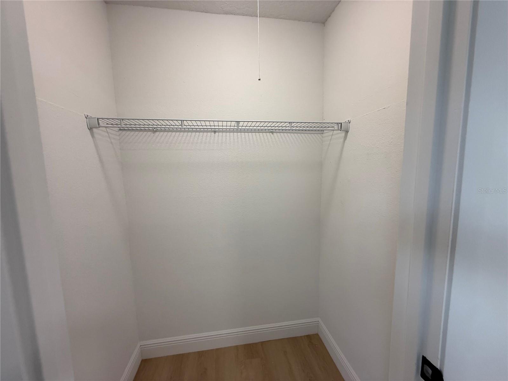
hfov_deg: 102.1
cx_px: 254
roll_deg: -0.2
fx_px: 205
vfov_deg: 85.7
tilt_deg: -5.7
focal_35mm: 14
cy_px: 190
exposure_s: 1/120
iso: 160
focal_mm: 2.22
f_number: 2.2
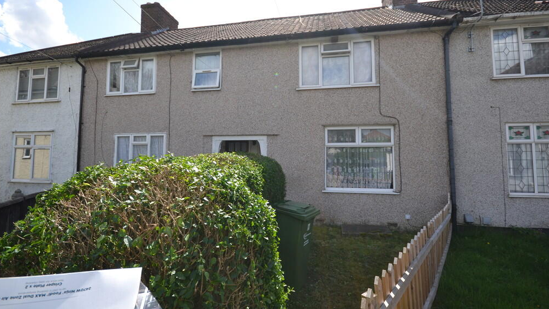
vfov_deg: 66.9
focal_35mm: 16
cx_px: 272
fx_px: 233
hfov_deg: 99.4
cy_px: 138
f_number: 6.3
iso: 100
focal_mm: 10
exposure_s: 1/160
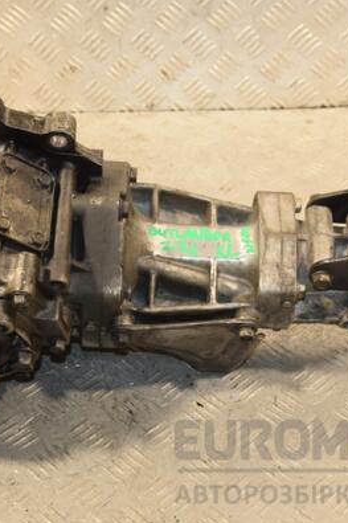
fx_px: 1059
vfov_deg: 27.7
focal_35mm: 73
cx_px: 150
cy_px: 263
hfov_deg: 18.6
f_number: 5
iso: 800
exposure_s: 1/125
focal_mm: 32
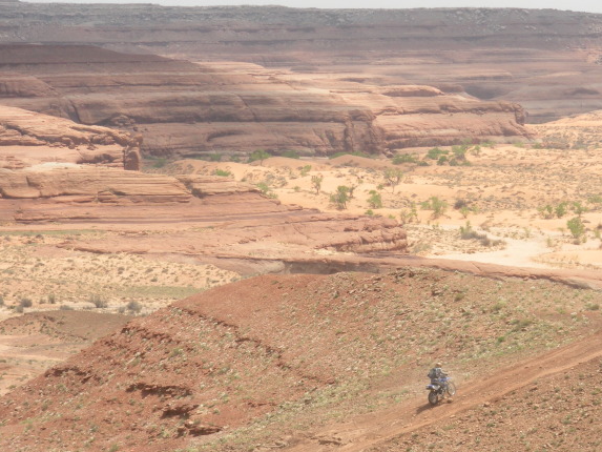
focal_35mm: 169
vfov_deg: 8.8
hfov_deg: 11.7
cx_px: 352
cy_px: 314
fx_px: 2940
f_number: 5.3
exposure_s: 1/456
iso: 88
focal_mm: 21.2
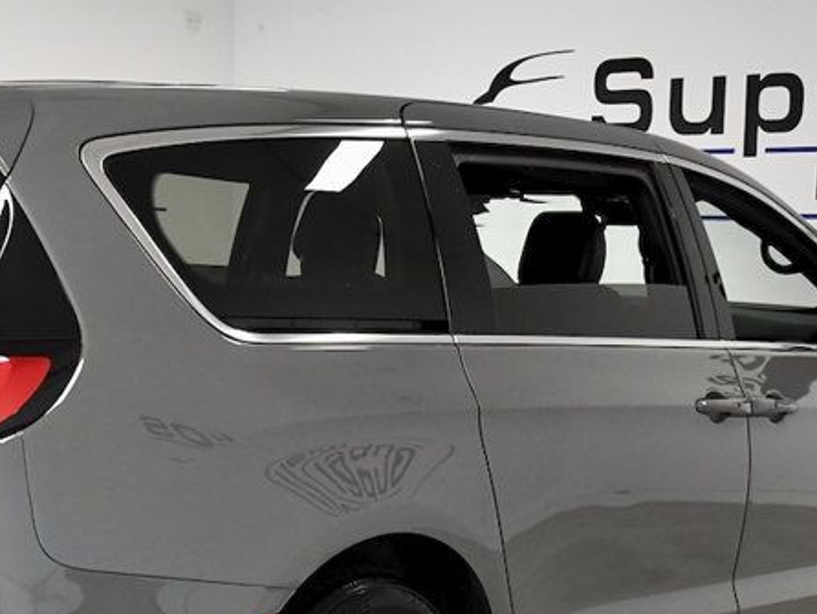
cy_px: 468
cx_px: 244
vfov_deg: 19.5
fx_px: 1771
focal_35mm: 75
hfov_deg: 25.8
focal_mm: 23
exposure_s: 1/1000
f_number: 5
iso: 2500
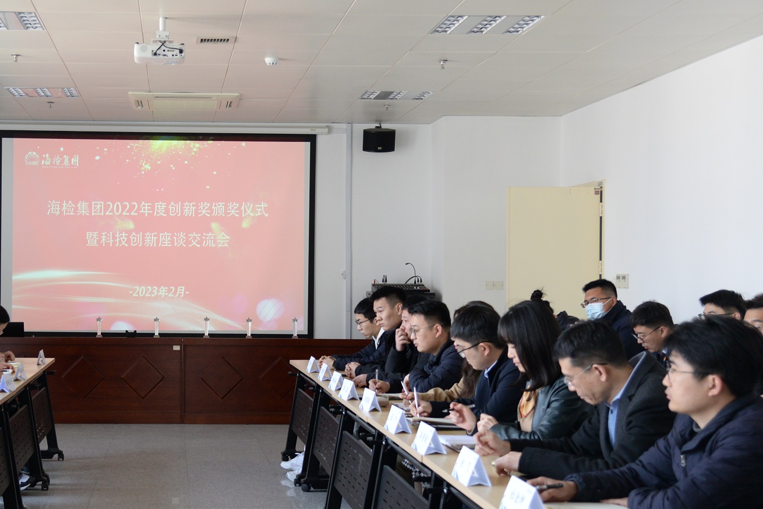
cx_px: 203
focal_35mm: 58
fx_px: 1230
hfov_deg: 33.9
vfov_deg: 23.4
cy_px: 293
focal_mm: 38
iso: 1600
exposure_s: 1/200
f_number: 4
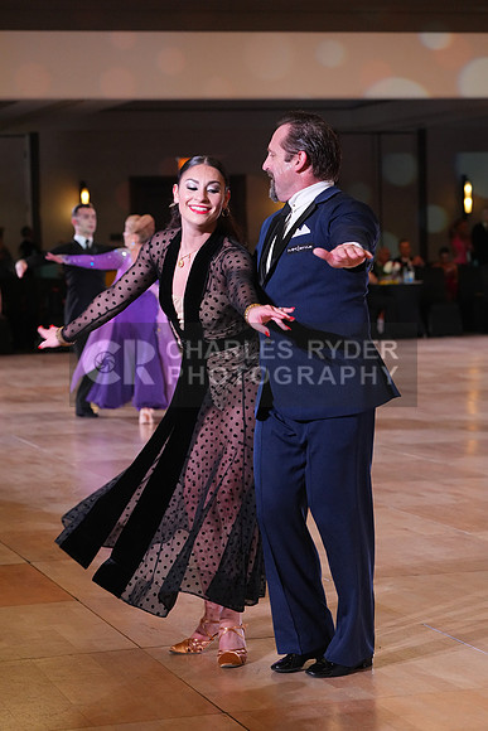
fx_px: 1910
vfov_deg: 21.7
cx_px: 244
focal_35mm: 94
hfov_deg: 14.6
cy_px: 366
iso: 3200
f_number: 5
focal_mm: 94
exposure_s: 1/250
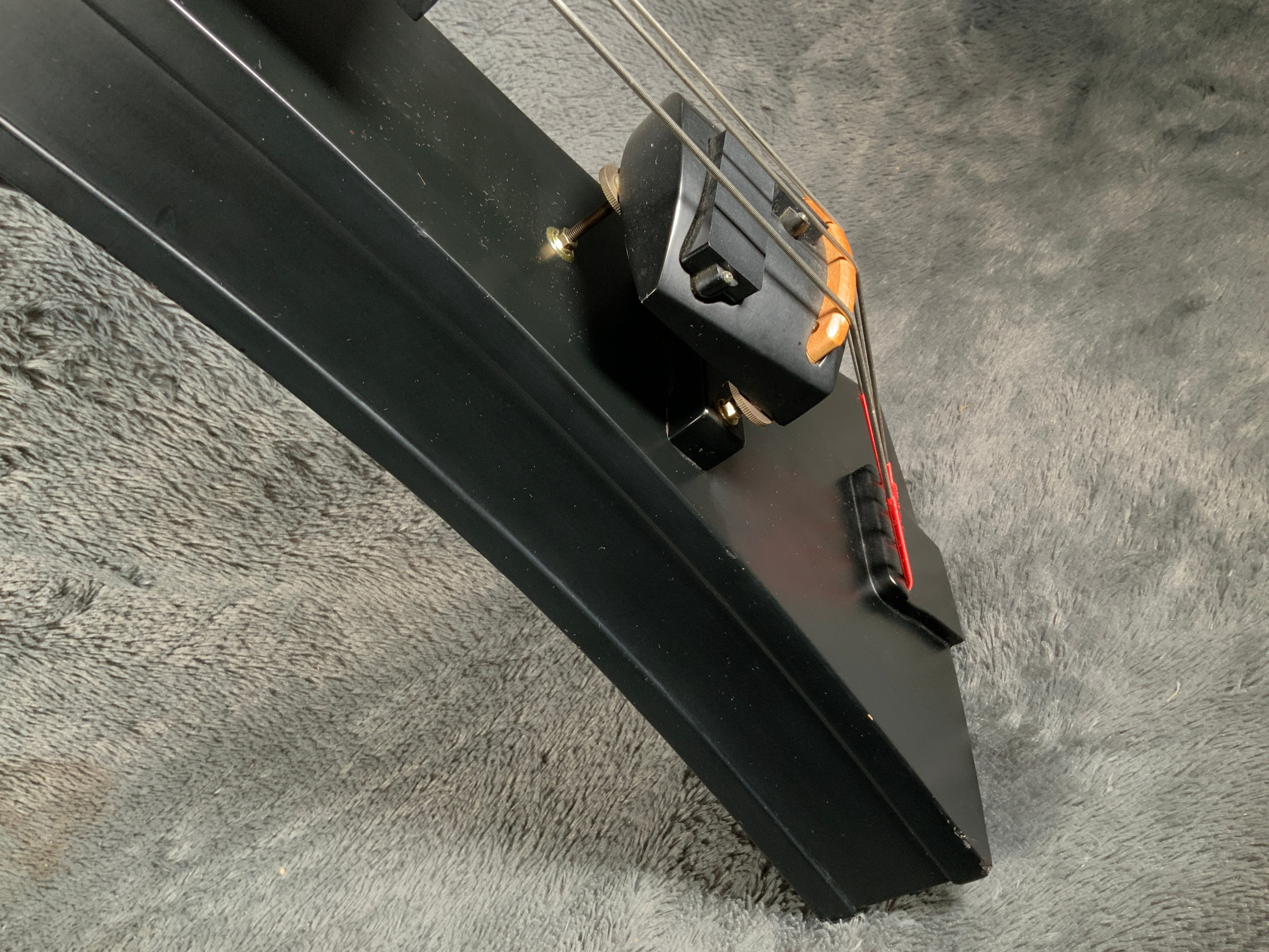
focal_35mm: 29
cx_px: 634
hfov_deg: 61.7
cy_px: 476
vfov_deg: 48.2
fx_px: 1063
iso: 80
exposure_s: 1/52
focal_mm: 3
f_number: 1.8
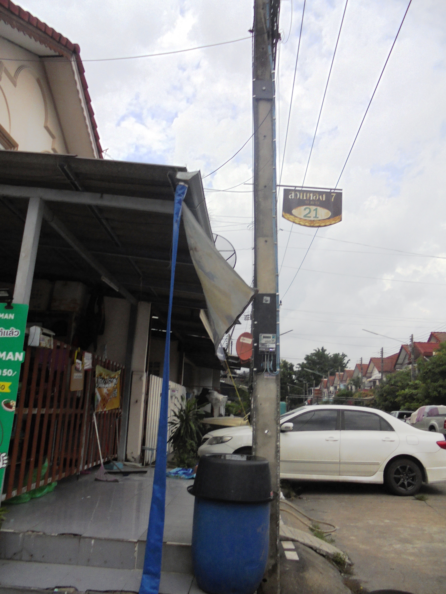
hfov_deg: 53.1
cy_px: 297
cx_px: 223
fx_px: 447
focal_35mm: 26
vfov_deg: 67.3
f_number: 11.5
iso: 100
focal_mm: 4.6
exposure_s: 1/200
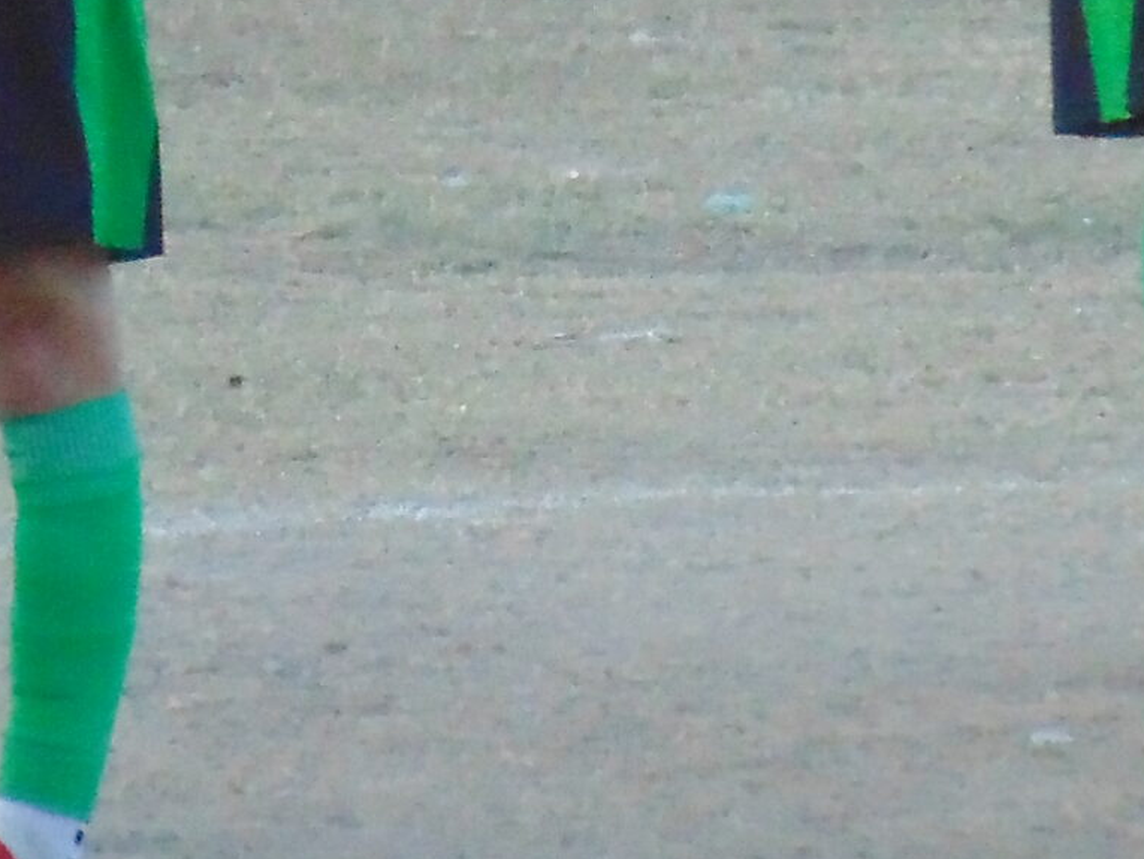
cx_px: 615
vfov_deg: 1.4
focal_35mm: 1027
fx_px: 33946
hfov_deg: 1.9
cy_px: -177
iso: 400
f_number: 4.2
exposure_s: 1/125
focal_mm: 55.1
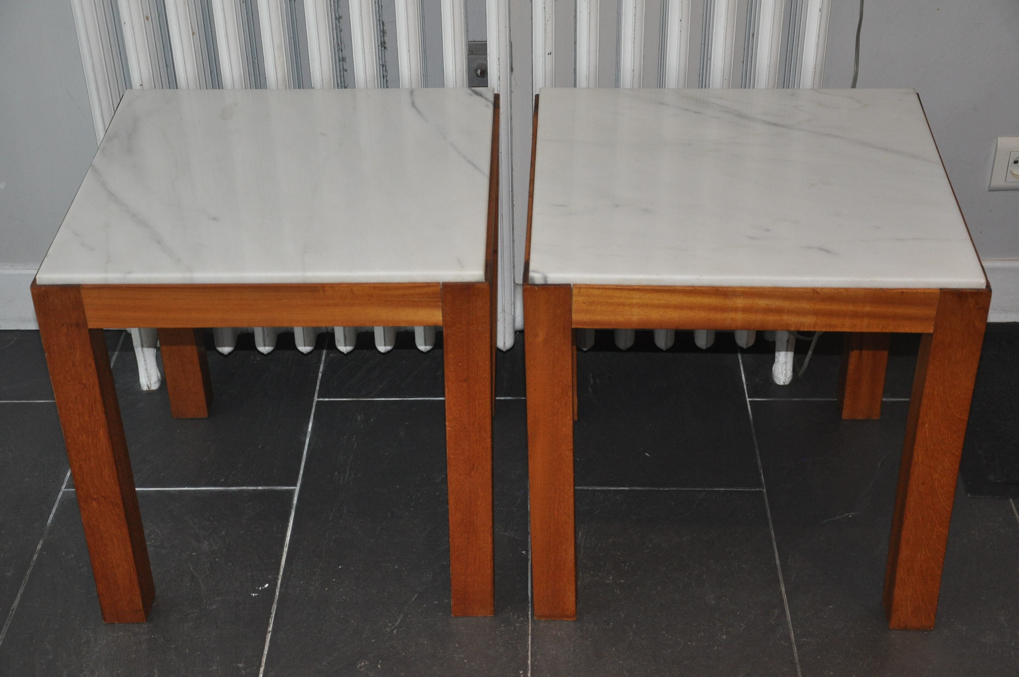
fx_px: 1696
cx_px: 510
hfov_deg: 33.4
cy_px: 338
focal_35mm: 60
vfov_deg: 22.6
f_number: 4.5
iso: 800
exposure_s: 1/60
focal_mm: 40
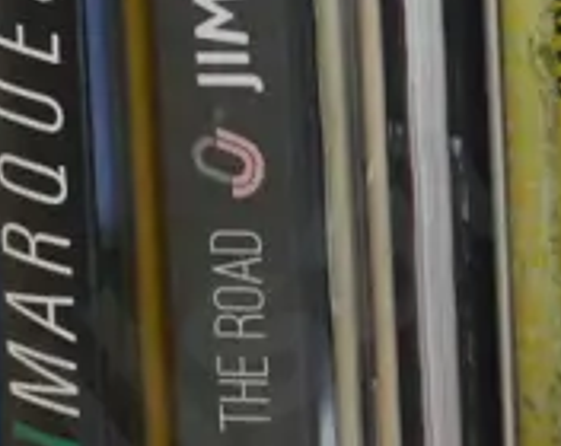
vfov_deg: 5.2
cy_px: 140
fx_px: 4904
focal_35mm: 296
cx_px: 526
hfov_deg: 6.5
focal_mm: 26
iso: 3200
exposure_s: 1/25
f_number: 5.3
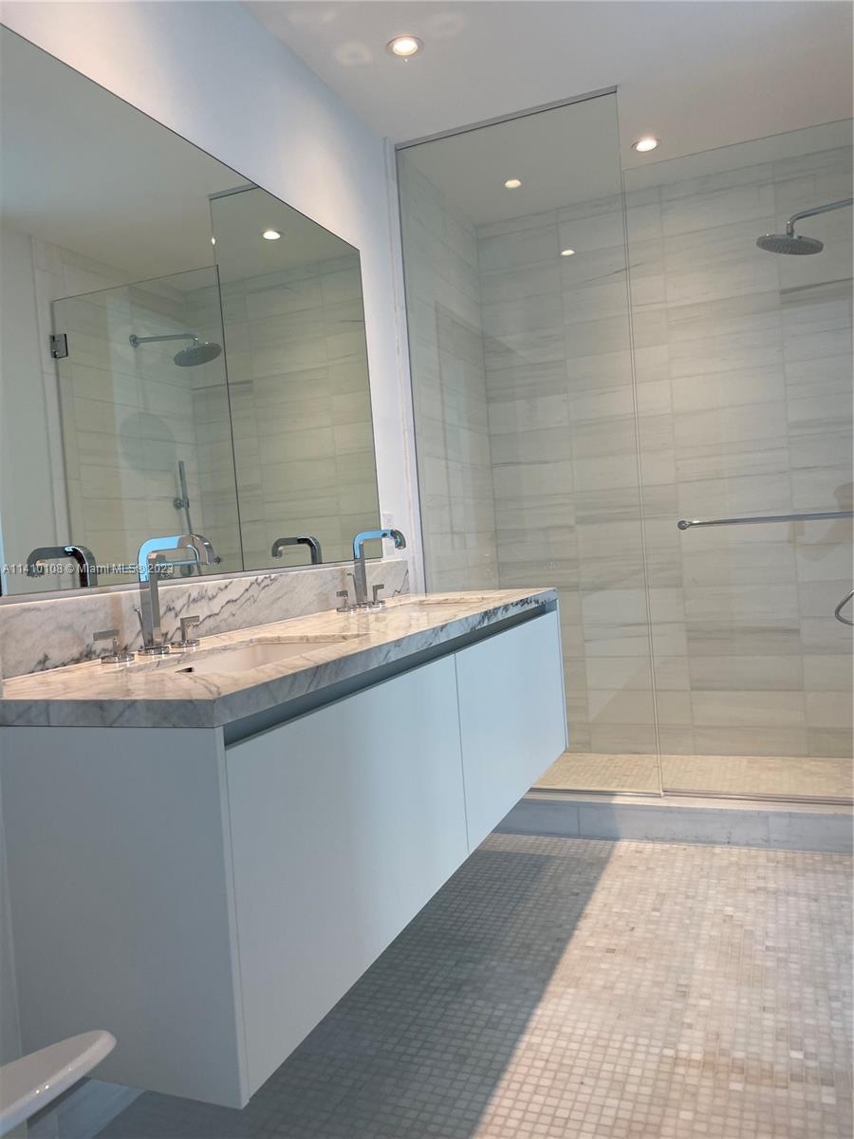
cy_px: 570
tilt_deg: -1.3
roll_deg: +3.5
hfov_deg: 53.1
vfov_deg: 67.3
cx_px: 427
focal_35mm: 26
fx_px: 855
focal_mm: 4.2
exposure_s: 1/120
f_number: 1.6
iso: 40
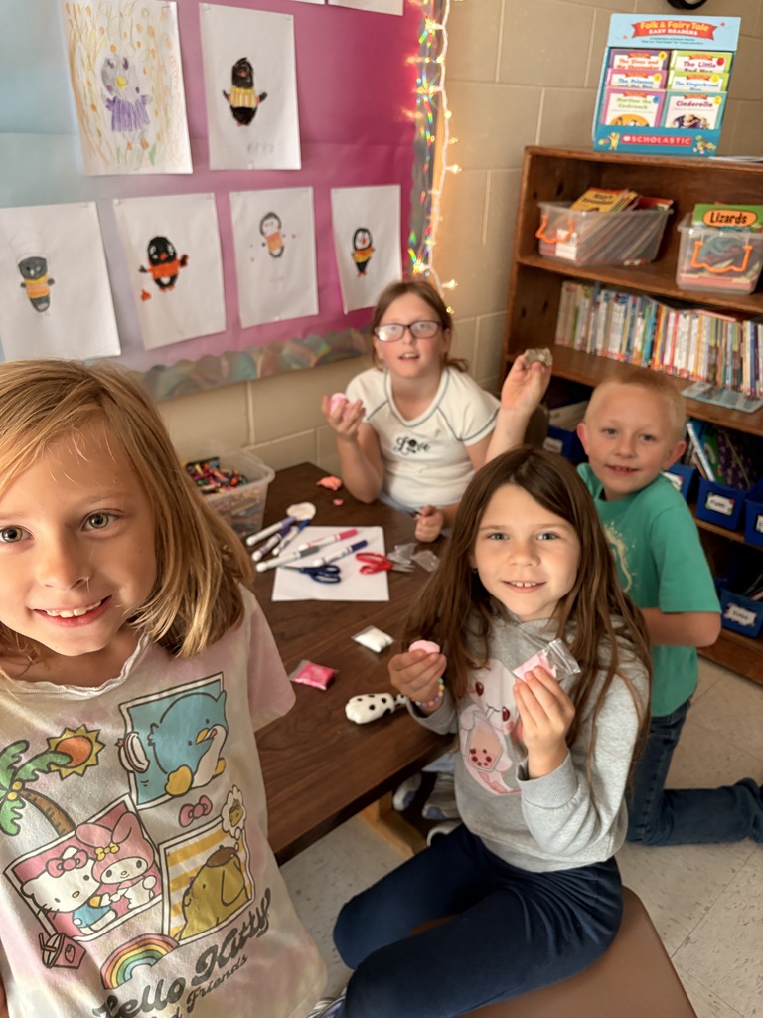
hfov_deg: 53.1
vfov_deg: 67.3
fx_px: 764
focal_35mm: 26
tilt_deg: -24.5
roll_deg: -1.6
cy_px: 509
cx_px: 382
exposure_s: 1/60
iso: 320
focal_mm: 5.96
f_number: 1.6
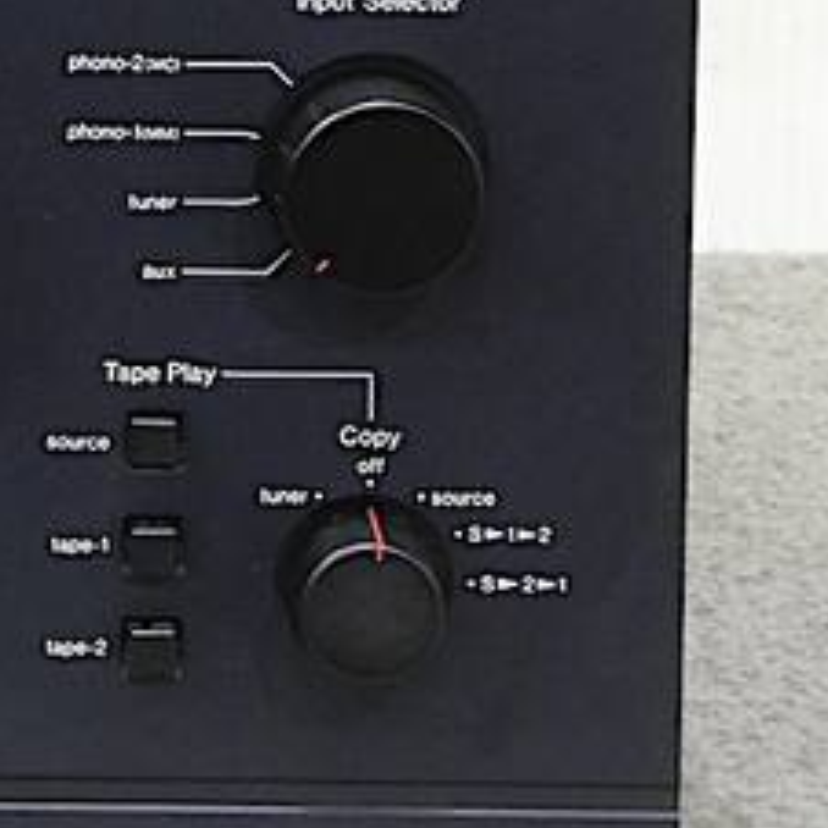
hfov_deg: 3.7
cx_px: -835
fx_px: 12611
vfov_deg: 3.8
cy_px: 15
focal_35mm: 466
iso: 200
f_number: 5.2
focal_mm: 22.3
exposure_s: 1/5
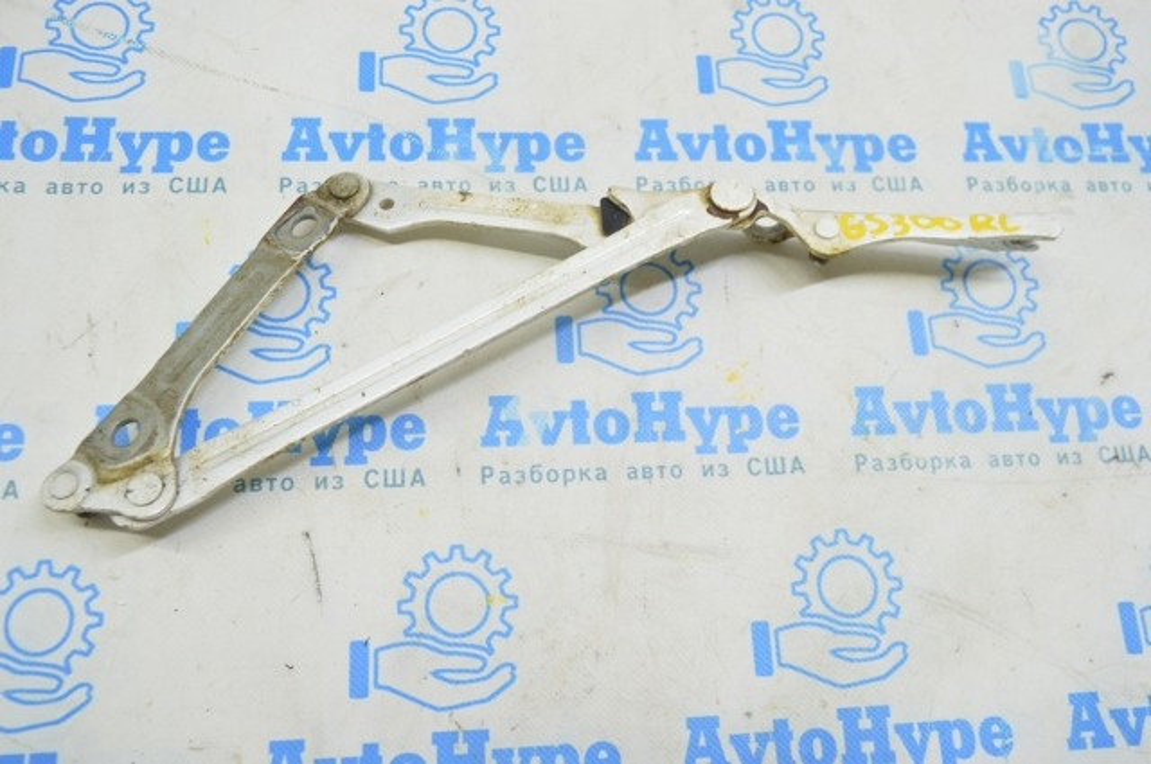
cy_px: 382
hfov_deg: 59.6
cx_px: 576
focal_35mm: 32
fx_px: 1006
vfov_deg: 41.6
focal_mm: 21
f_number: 5.6
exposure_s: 1/20
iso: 400
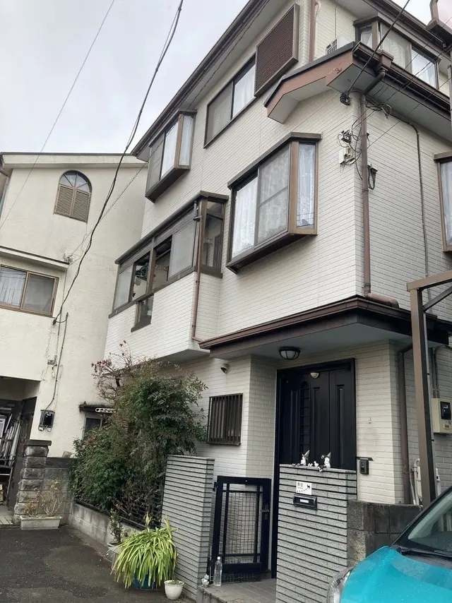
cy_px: 302
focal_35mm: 28
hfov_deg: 49.7
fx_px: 488
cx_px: 226
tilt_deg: +18.4
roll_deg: -4.7
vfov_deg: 63.5
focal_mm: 3.99
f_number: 1.8
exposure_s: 1/209
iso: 20
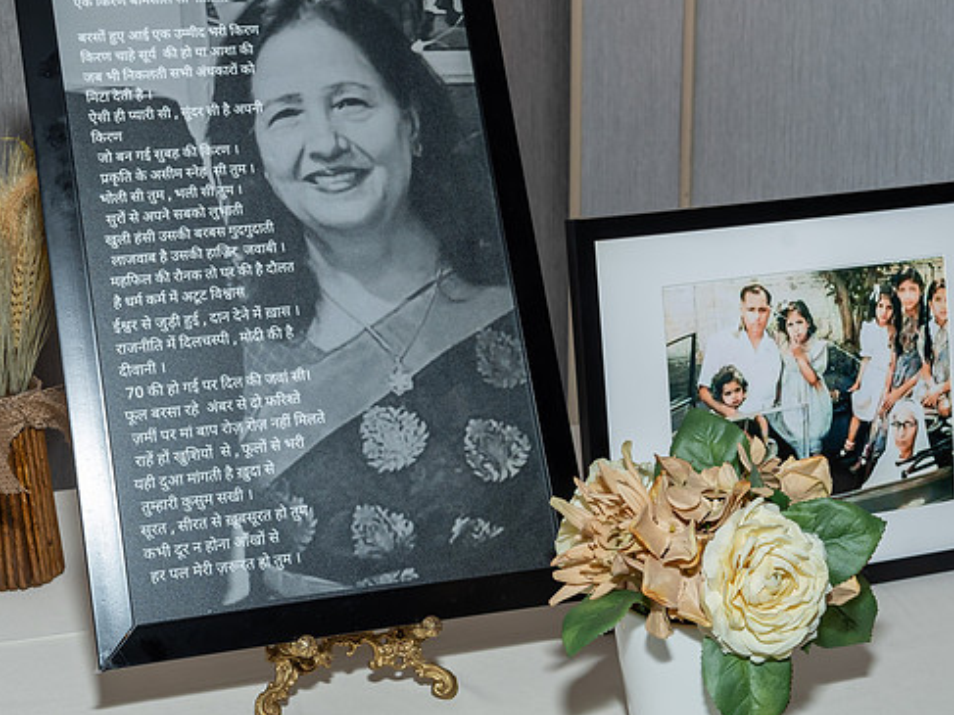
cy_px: 297
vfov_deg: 21.3
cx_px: 347
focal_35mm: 69
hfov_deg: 28.1
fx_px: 1901
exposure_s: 1/250
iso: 500
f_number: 8
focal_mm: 34
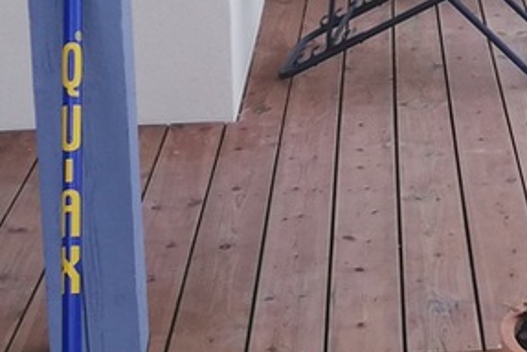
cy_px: -167
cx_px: 516
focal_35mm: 123
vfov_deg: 10.8
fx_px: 1802
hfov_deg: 16.3
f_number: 2.2
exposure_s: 1/119
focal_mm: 3.81
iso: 50
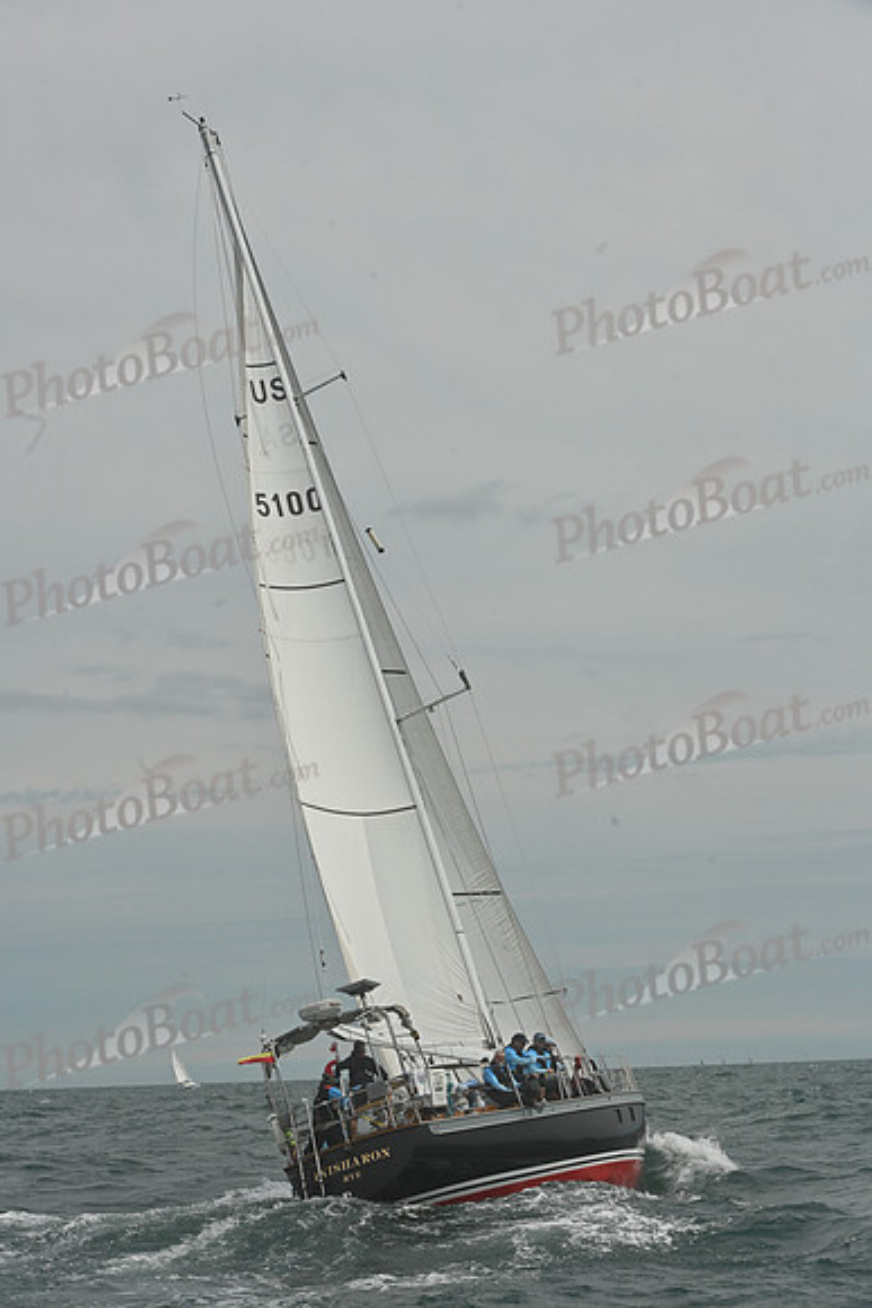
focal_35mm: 70
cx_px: 436
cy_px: 654
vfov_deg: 28.8
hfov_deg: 19.5
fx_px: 2542
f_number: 13
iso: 320
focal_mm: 70
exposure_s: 1/1250
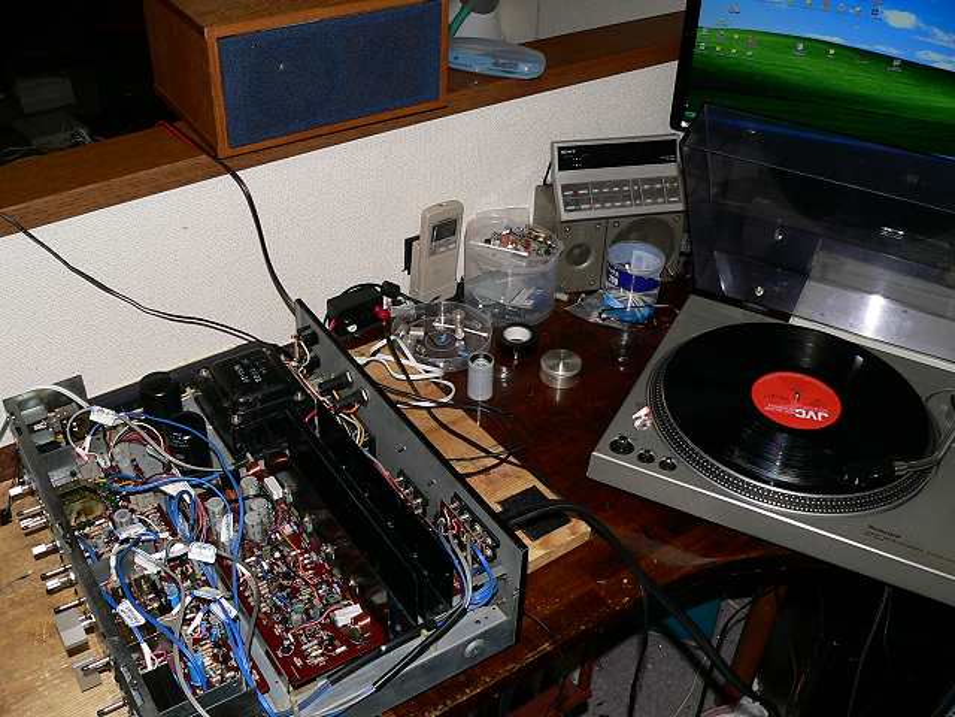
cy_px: 358
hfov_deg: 51.4
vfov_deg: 39.7
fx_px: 993
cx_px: 478
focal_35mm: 36
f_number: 2.8
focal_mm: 6
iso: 100
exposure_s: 1/60
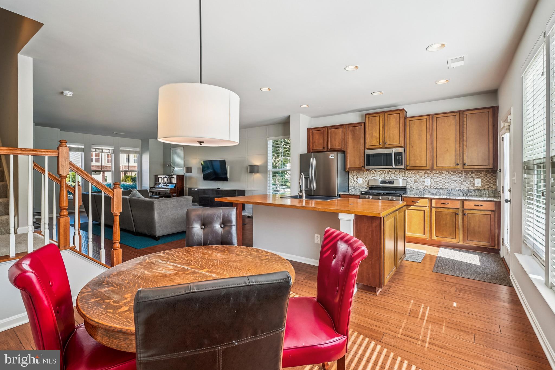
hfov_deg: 96.7
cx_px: 278
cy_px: 185
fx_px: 247
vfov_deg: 73.7
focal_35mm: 16
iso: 100
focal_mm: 16
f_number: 8
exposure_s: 1/15
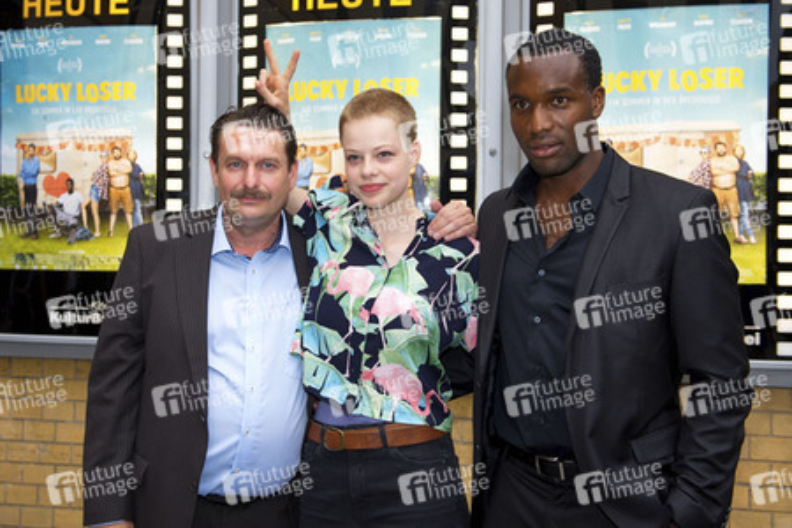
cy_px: 264
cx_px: 396
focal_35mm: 40
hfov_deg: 48.5
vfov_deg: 33.4
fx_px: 880
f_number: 4.5
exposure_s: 1/160
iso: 800
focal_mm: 40
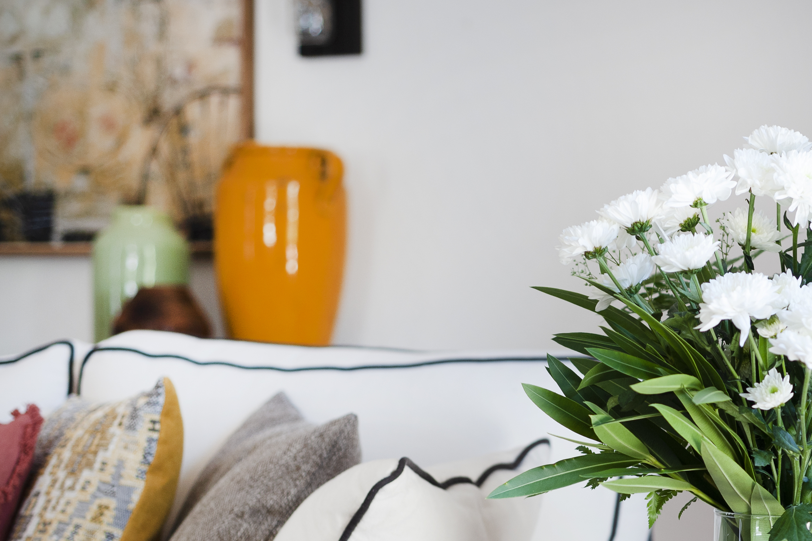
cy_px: 466
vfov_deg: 15.2
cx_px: 687
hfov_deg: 22.5
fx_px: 2007
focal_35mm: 89
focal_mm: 50
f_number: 3.5
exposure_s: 1/60
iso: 200
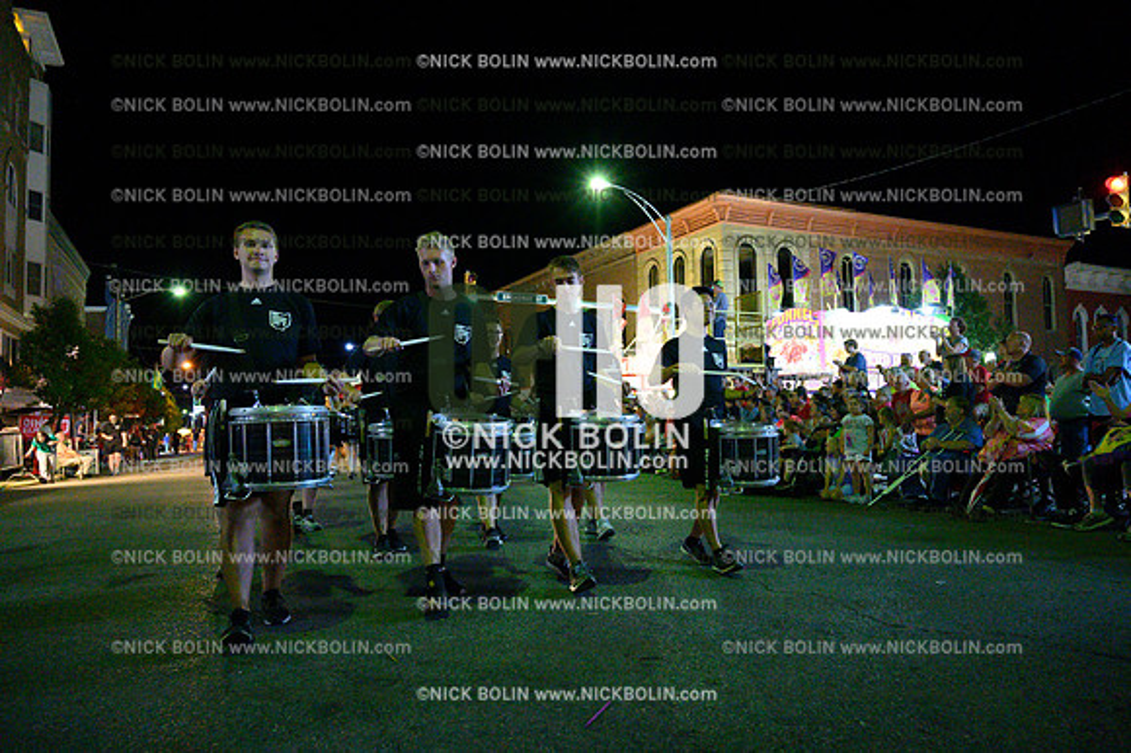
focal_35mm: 24
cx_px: 566
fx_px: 754
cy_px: 376
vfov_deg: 53.1
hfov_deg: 73.8
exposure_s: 1/400
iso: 32000
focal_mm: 24
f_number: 4
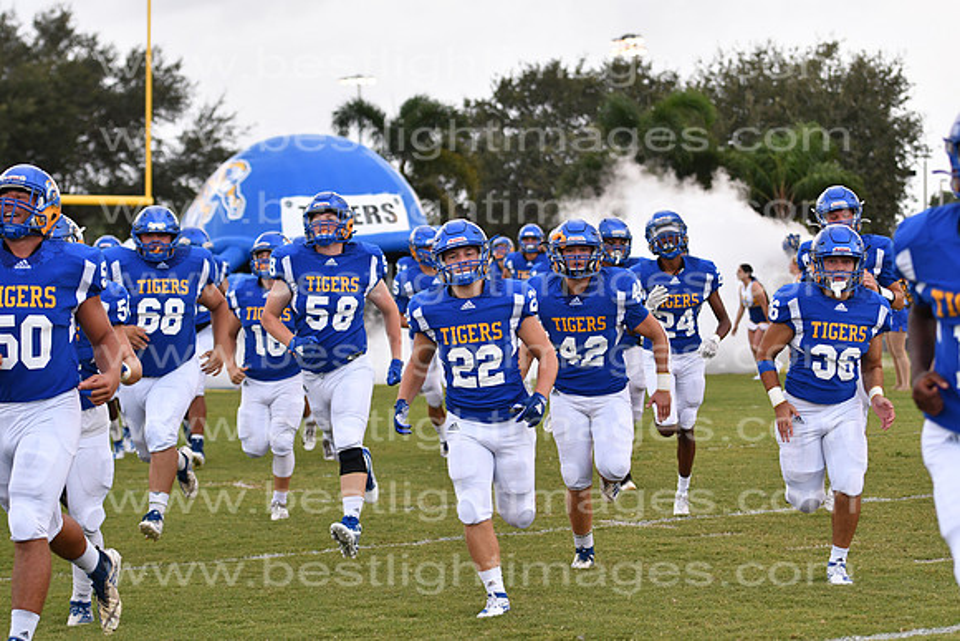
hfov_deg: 19.5
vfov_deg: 13.0
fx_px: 2801
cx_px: 480
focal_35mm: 105
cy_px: 320
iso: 800
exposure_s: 1/1000
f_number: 3.2
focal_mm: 70
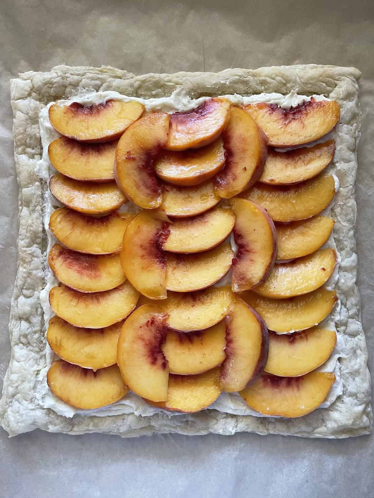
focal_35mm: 28
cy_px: 255
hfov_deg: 49.7
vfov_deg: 63.4
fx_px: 403
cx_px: 186
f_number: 1.6
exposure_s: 1/60
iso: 160
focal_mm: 4.2
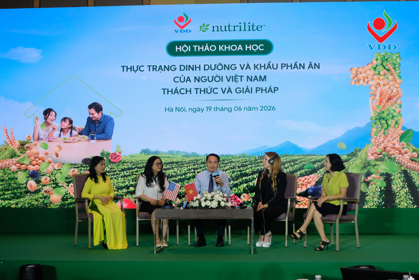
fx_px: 617
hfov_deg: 37.5
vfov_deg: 25.5
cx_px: 210
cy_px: 140
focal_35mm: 53
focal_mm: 35.3
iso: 640
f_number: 5
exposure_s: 1/60
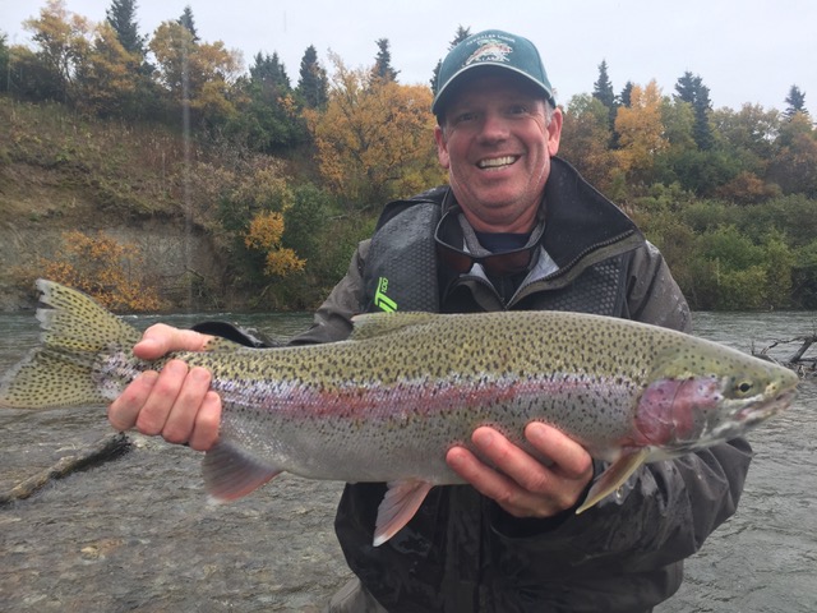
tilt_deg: -1.1
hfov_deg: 61.7
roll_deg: -1.1
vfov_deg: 48.2
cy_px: 306
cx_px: 408
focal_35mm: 29
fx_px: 684
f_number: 2.2
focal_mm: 4.15
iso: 32
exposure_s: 1/230
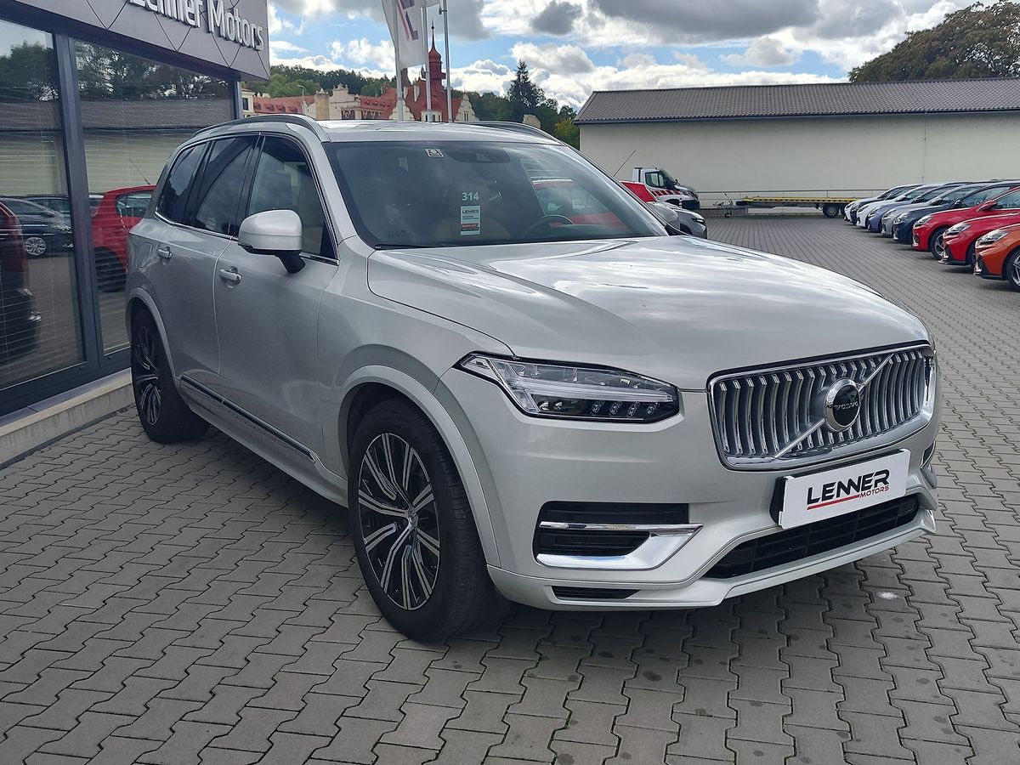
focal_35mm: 23
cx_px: 510
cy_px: 382
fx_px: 678
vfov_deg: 58.9
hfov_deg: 73.9
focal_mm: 7.01
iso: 50
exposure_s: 1/899
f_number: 1.69
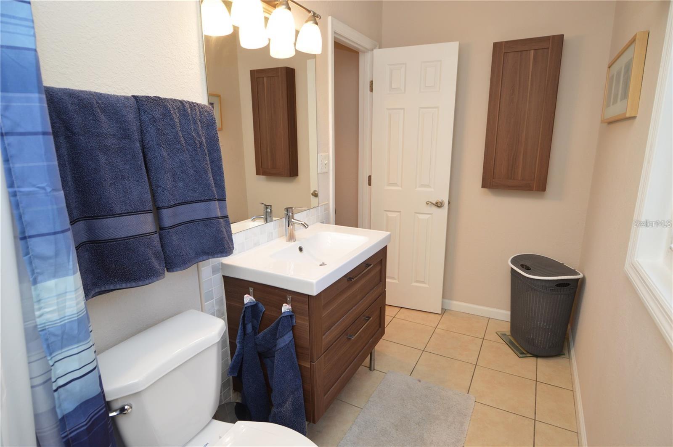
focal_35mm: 18
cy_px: 224
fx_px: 336
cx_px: 336
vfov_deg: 67.3
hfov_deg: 90.1
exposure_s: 1/60
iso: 400
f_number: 4
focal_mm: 12
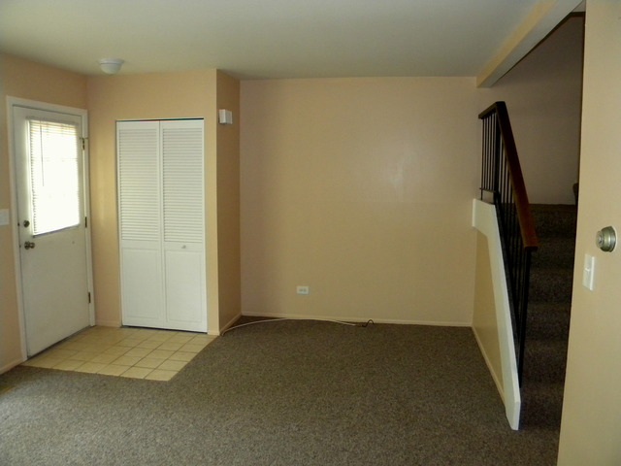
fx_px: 502
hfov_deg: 63.4
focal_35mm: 28
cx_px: 310
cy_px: 233
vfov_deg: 49.7
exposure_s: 1/26
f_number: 3.5
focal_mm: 5
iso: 400
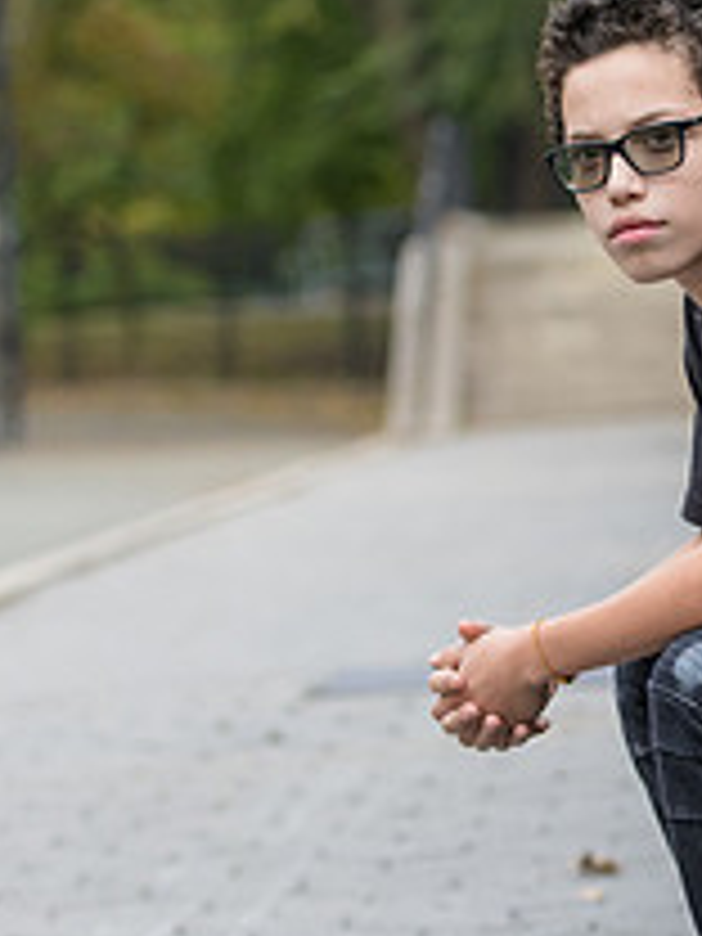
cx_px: 792
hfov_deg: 7.3
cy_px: 349
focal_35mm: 201
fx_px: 5435
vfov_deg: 9.8
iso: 800
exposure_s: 1/1250
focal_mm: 75
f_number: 3.2
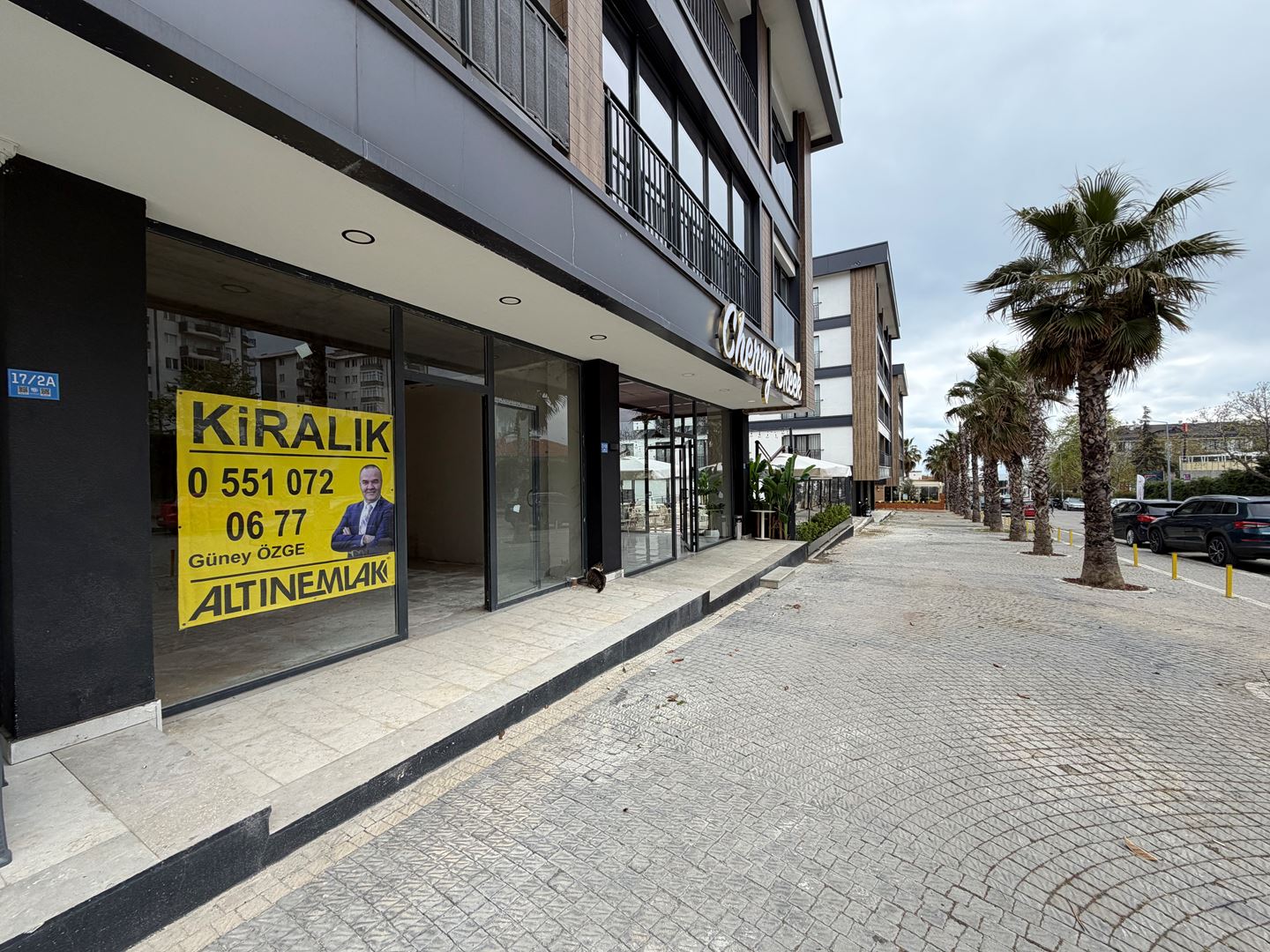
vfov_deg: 85.7
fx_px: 514
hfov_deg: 102.1
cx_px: 635
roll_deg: +2.0
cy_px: 476
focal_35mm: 14
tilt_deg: +1.1
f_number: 2.2
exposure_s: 1/602
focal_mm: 2.22
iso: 40
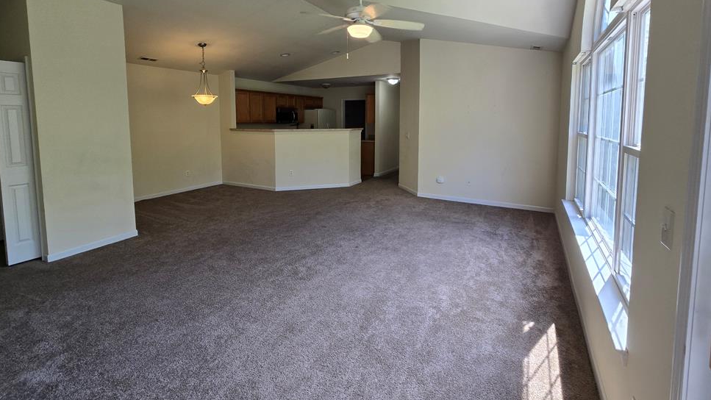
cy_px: 146
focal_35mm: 15
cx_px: 359
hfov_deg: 103.0
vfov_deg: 69.2
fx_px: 283
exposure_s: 1/120
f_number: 2.2
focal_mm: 2.2
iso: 64
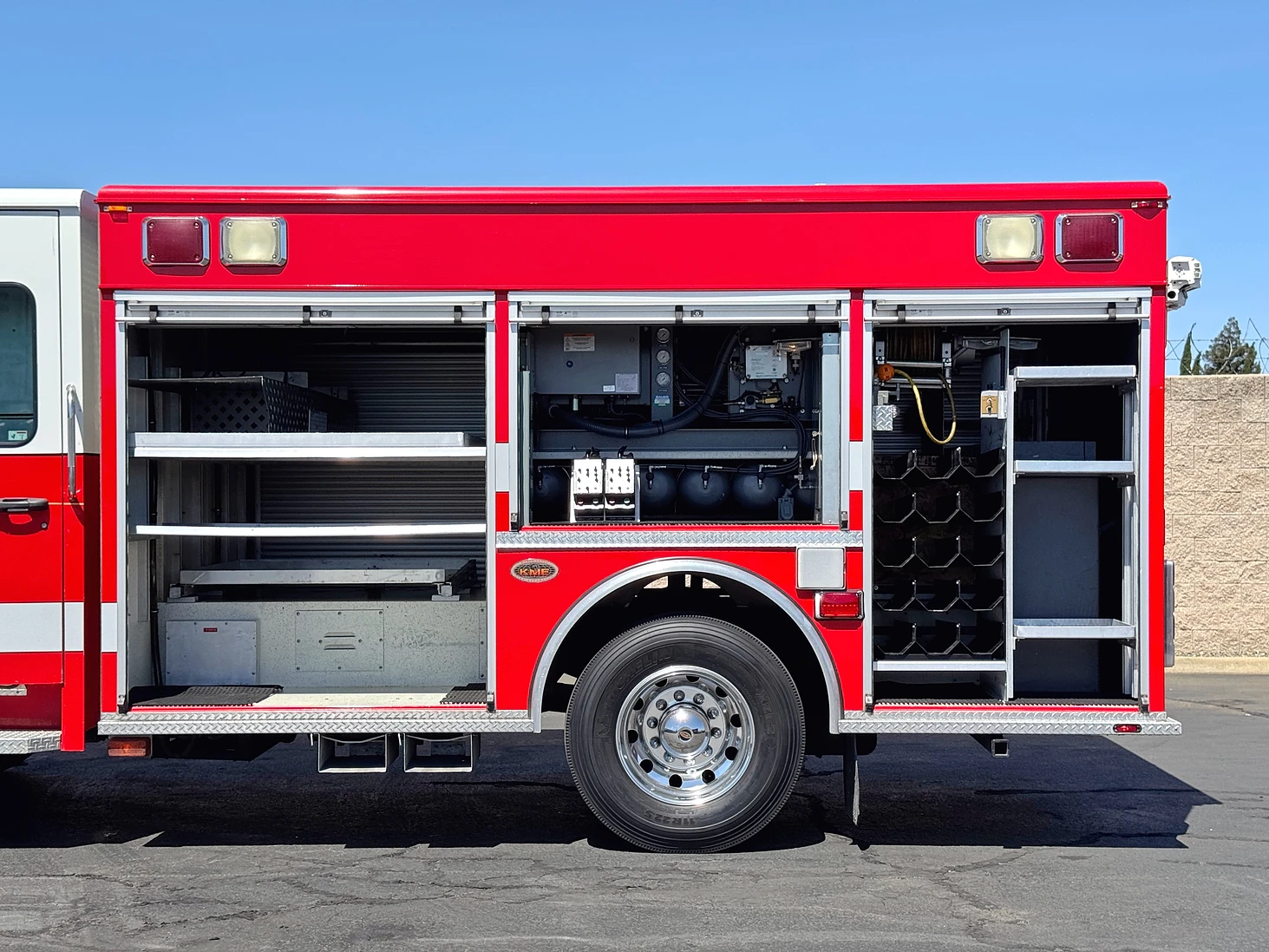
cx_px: 634
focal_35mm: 48
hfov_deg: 39.7
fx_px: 1760
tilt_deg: -1.0
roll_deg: +0.9
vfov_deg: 30.3
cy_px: 476
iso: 64
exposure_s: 1/4049
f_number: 1.78
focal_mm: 6.76
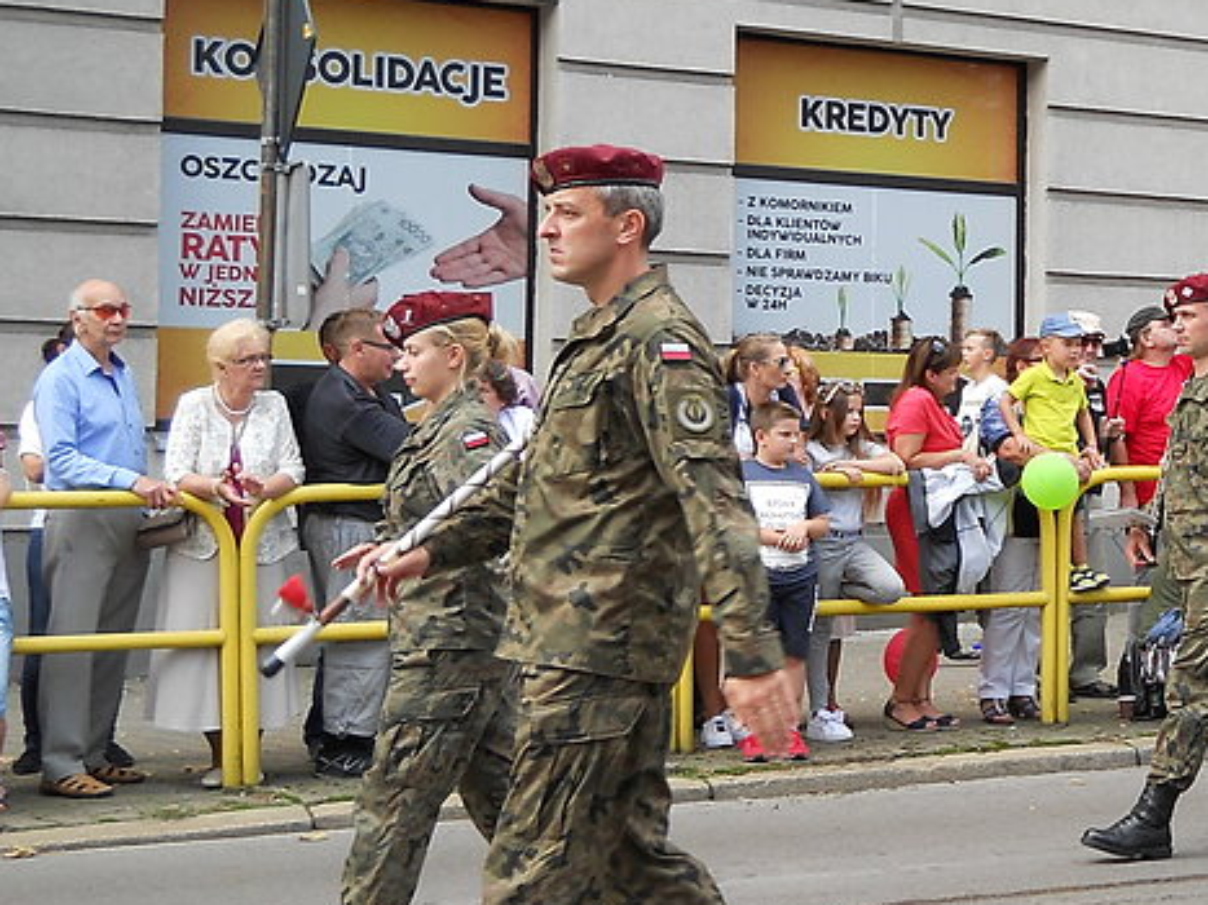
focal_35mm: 79
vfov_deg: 18.6
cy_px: 508
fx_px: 2756
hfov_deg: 23.8
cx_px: 1156
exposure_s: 1/200
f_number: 3.1
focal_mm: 6.72
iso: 80
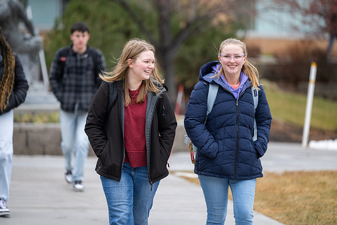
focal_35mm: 200
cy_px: 112
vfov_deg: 6.9
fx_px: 1873
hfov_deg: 10.3
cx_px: 168
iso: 400
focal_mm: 200
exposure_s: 1/640
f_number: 2.8
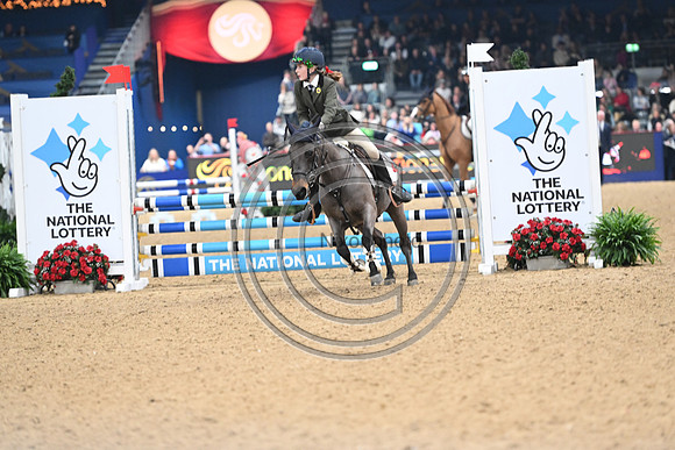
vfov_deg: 8.3
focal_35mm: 165
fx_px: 3094
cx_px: 338
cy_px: 225
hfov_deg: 12.4
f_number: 3.5
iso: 6400
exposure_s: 1/800
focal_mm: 165
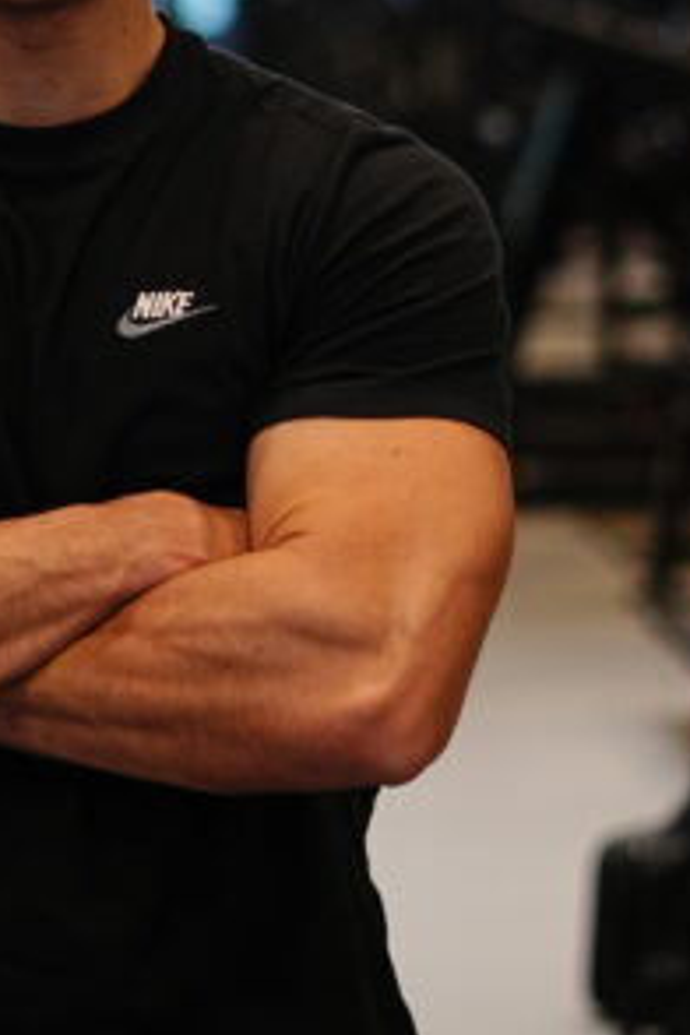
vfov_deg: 11.7
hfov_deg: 7.8
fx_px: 5002
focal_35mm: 174
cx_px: -55
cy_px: 106
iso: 500
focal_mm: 50
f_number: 1.8
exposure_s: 1/320
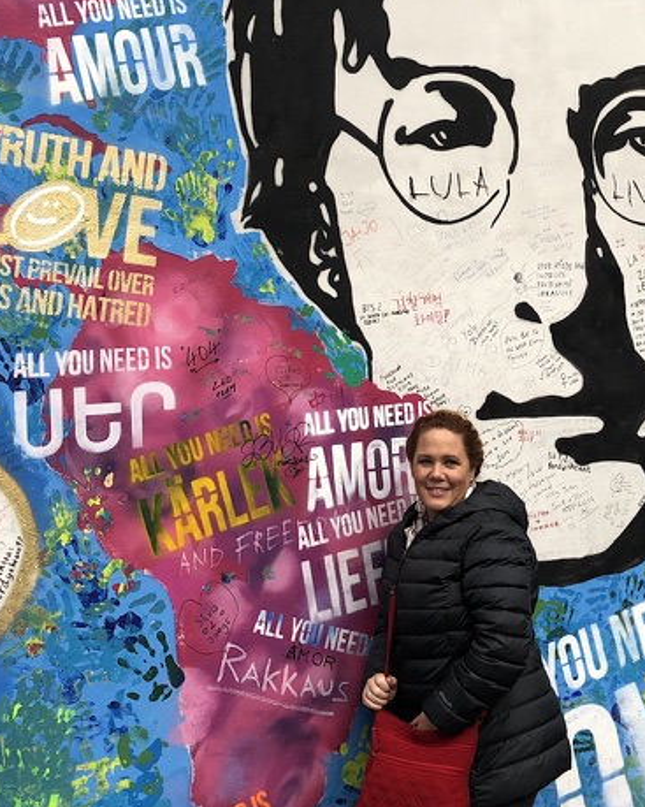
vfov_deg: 30.7
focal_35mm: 61
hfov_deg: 24.7
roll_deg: +5.4
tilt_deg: +4.4
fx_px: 1456
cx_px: 482
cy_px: 246
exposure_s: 1/231
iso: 20
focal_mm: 4
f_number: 1.8
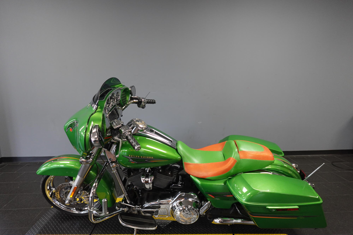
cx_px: 176
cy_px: 118
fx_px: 196
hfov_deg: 84.0
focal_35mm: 20
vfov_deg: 61.9
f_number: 2
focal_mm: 7.6
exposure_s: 1/80
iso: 400
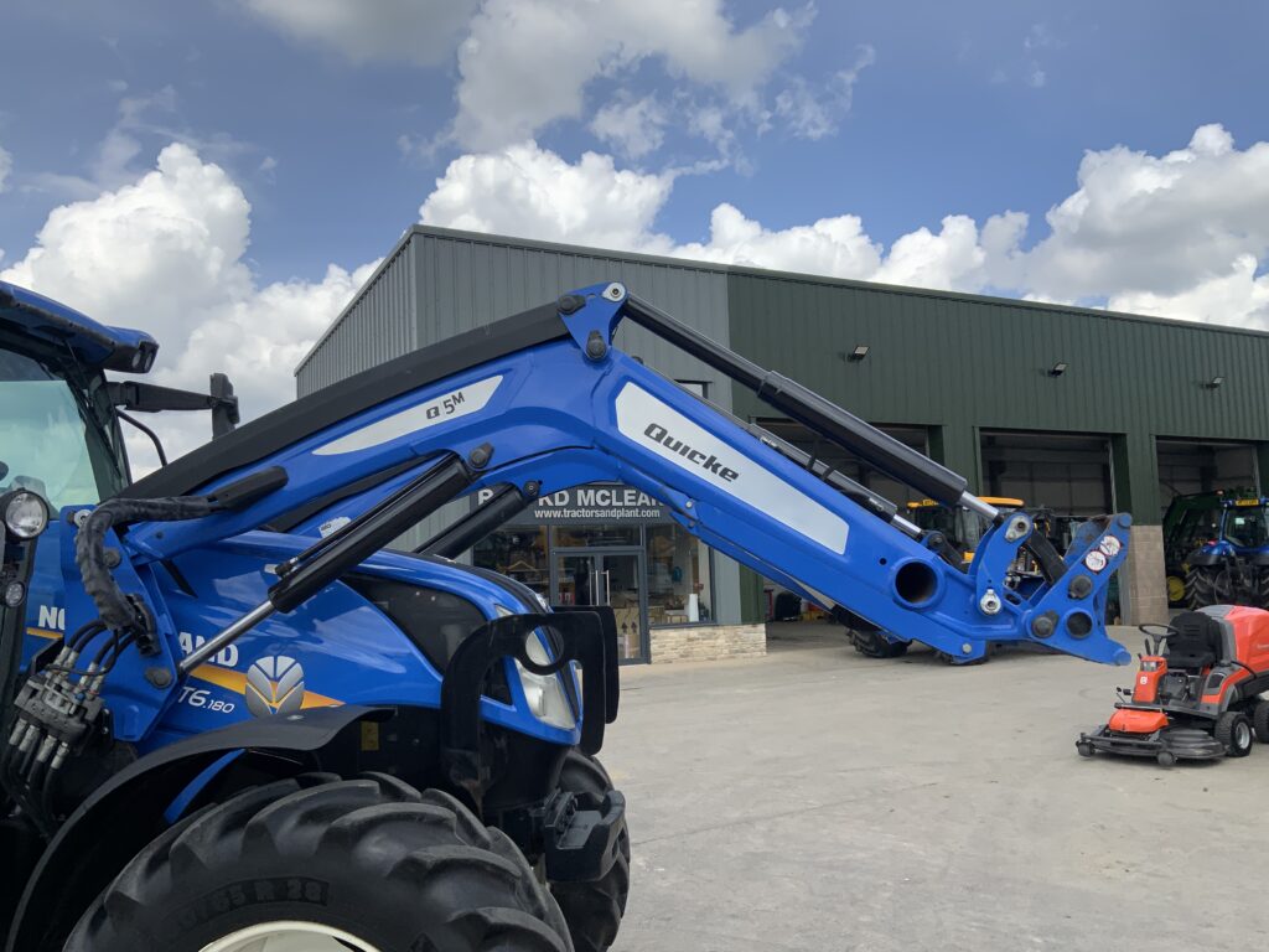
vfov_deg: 48.2
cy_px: 476
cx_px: 634
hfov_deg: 61.7
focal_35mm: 29
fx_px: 1063
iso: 16
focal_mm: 3
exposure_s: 1/1786
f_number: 1.8
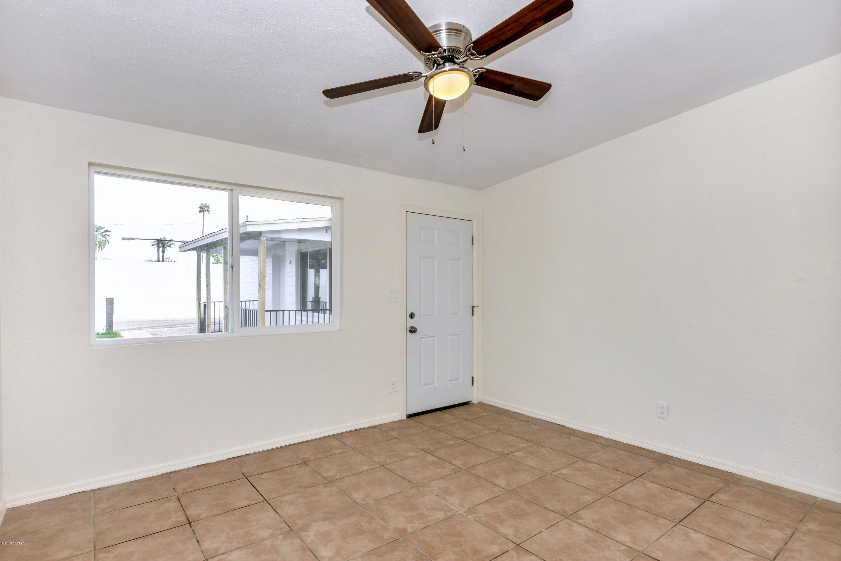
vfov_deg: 67.4
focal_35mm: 18
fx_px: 420
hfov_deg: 90.0
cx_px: 420
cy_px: 280
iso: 250
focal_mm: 12
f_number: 6.3
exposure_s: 1/125
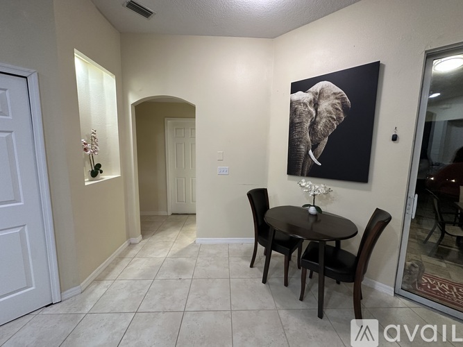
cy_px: 174
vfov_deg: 85.7
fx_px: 187
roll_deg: -1.5
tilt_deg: -7.4
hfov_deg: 102.1
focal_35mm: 14
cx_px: 232
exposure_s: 1/60
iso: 320
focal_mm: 2.22
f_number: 2.2
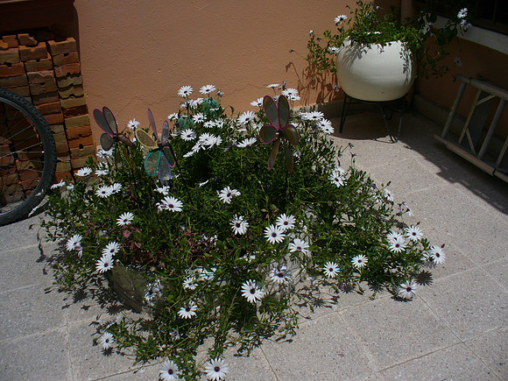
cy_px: 190
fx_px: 543
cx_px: 254
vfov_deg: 38.7
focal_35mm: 37
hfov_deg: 50.1
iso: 80
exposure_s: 1/1000
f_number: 5.6
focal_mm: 6.1
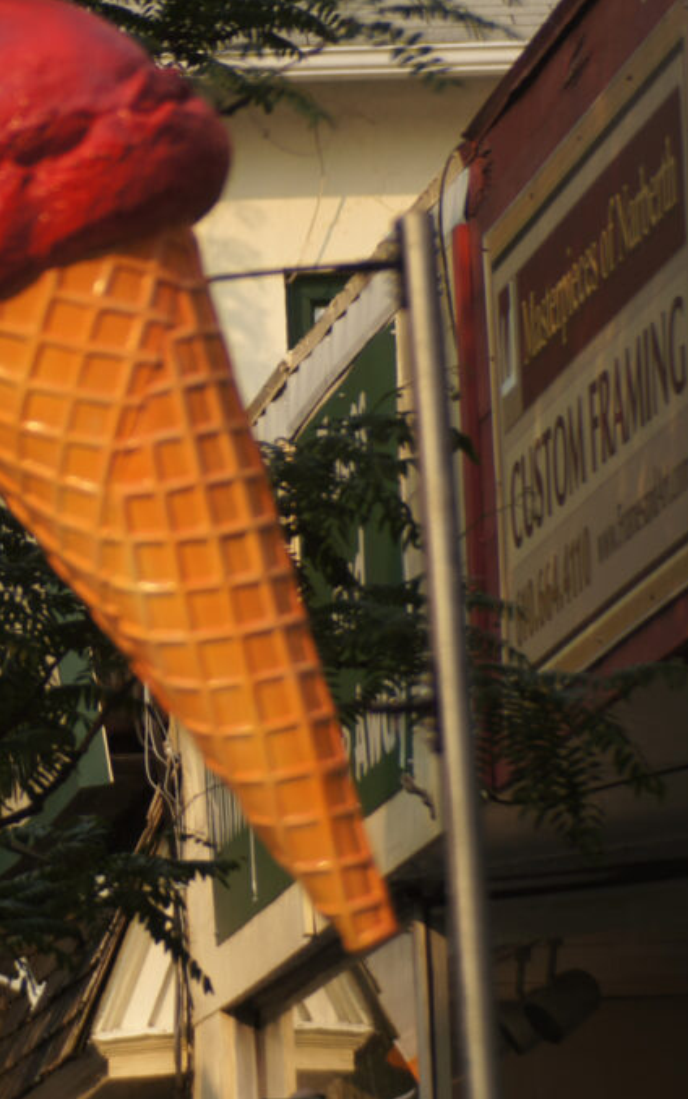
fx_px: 9686
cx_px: -28
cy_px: 550
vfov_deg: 6.5
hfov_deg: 4.1
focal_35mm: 323
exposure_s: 1/160
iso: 160
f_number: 9
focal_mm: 140
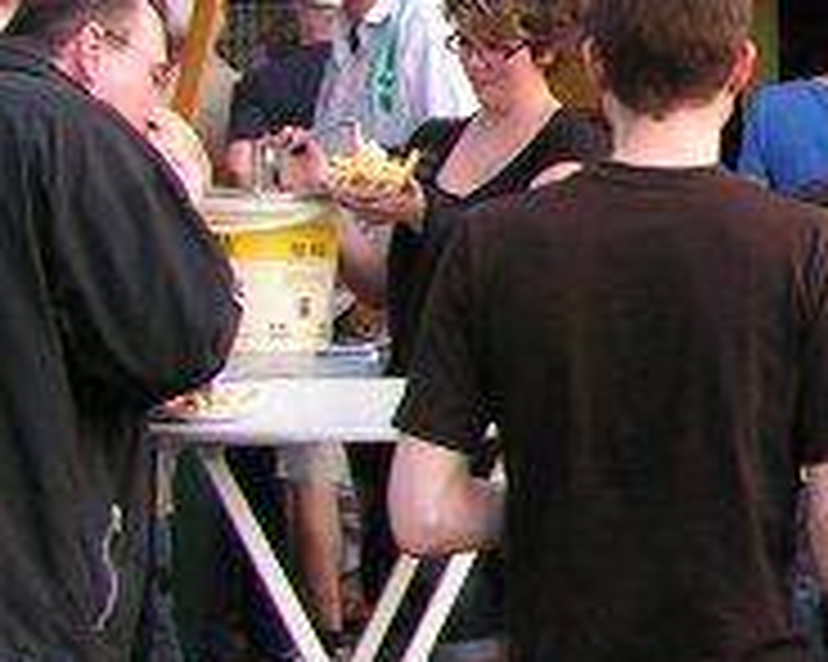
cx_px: 1584
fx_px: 3943
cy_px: 50
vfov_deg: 9.5
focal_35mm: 161
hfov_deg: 11.0
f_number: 5
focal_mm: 5.8
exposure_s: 1/80
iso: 50
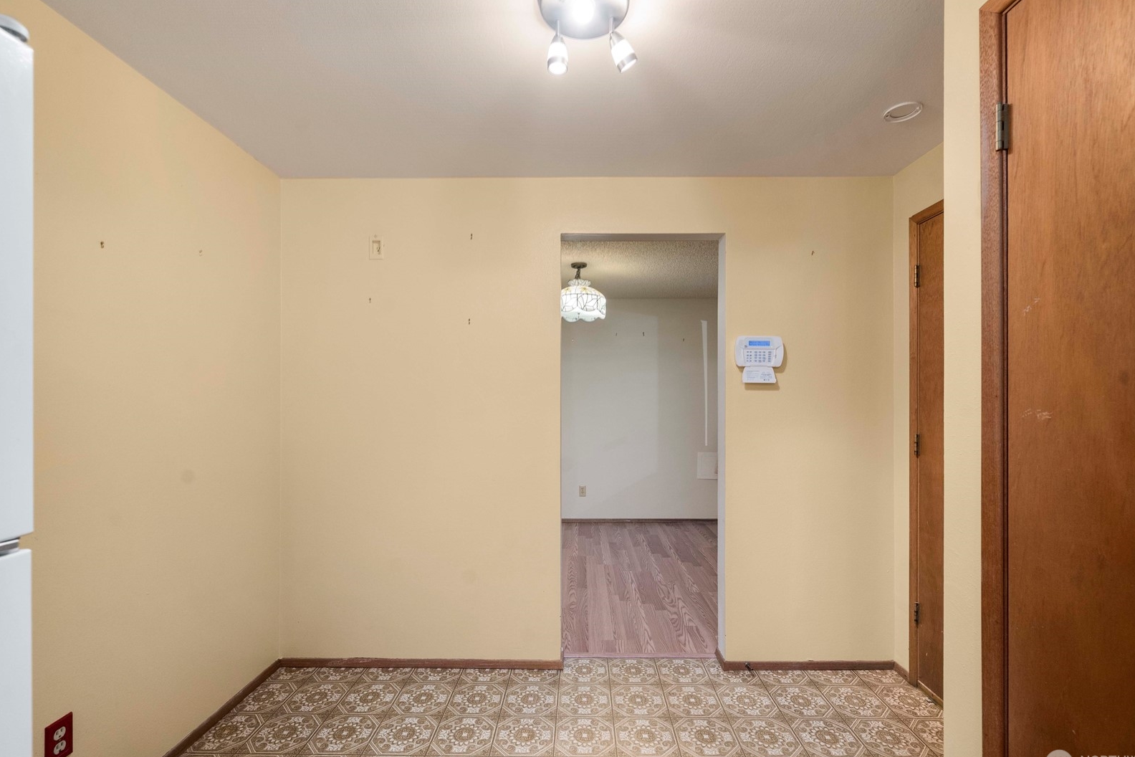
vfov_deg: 77.3
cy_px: 392
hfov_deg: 100.4
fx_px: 473
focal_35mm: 15
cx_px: 578
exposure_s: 1/60
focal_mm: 14
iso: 1000
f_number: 7.1
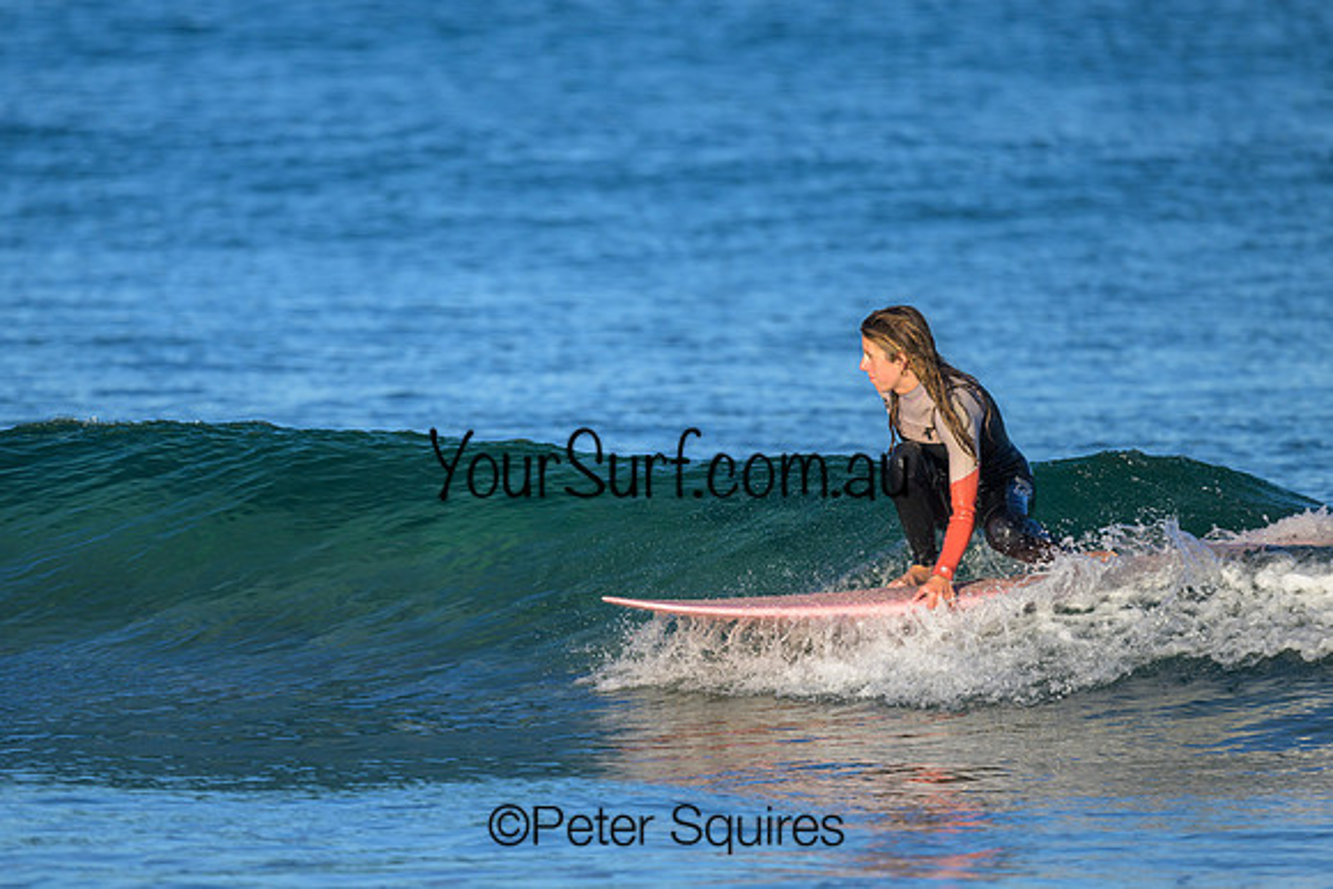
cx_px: 666
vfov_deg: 1.7
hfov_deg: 2.6
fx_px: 29628
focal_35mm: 800
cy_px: 444
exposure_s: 1/1000
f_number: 6.3
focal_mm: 800
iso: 200
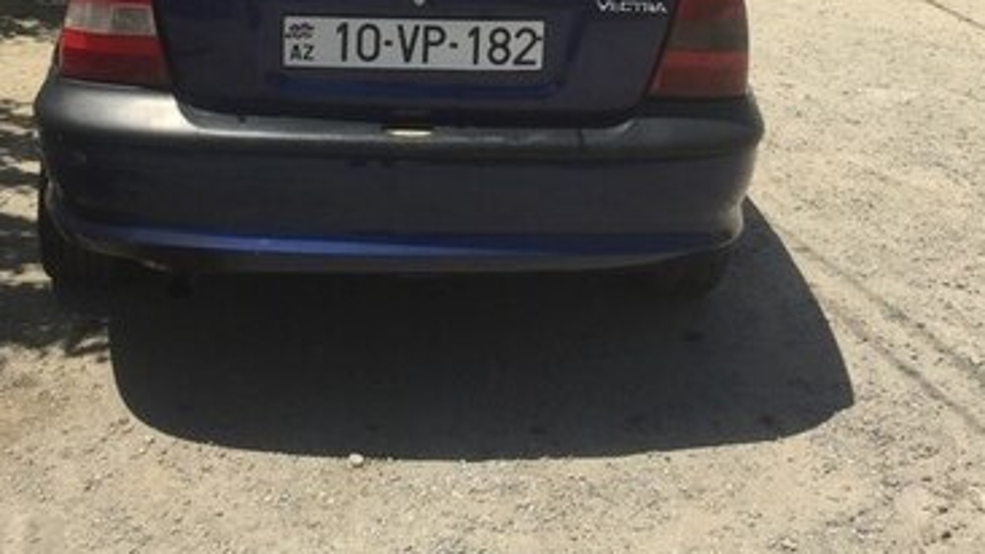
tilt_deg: -7.3
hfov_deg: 36.6
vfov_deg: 20.2
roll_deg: -2.6
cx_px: 479
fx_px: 1489
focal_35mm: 57
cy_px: -47
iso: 32
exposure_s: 1/1647
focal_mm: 4.15
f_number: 2.2
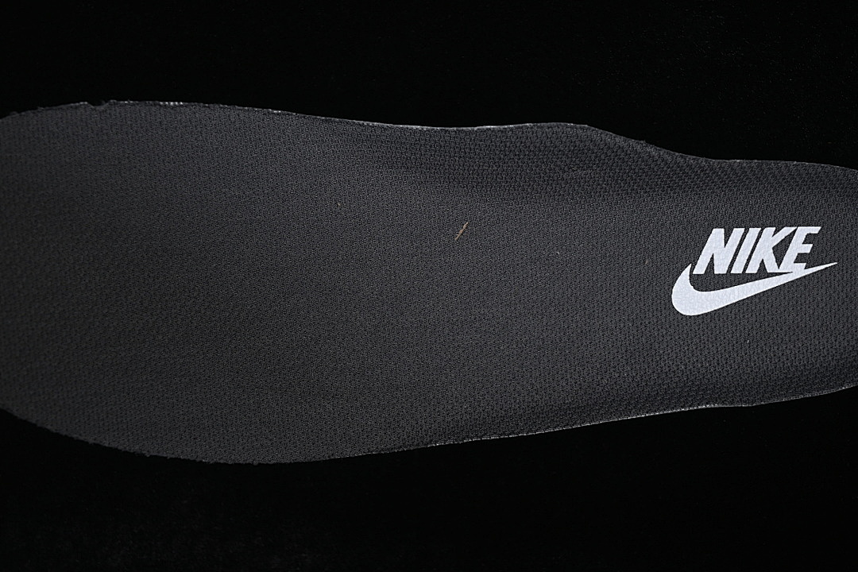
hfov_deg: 27.0
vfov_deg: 18.2
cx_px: 429
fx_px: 1787
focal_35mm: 75
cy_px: 286
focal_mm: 50
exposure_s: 1/60
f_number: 6.3
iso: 160
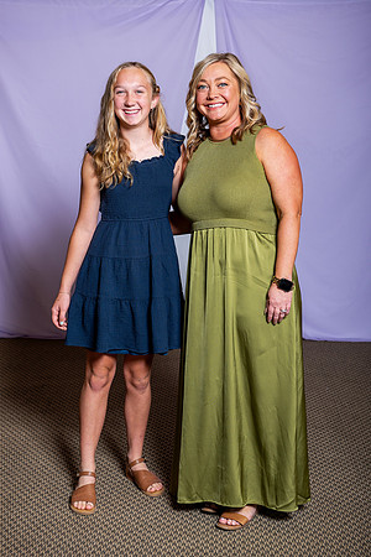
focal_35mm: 62
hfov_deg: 21.9
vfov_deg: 32.4
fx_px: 958
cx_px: 186
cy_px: 278
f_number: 5.6
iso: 320
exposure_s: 1/200
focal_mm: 62
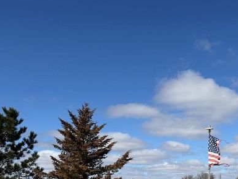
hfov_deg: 33.9
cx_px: 206
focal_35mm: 54
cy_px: 177
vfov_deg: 25.8
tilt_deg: +2.6
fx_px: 371
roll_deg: -0.5
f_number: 1.5
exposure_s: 1/6579
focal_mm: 5.7
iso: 50
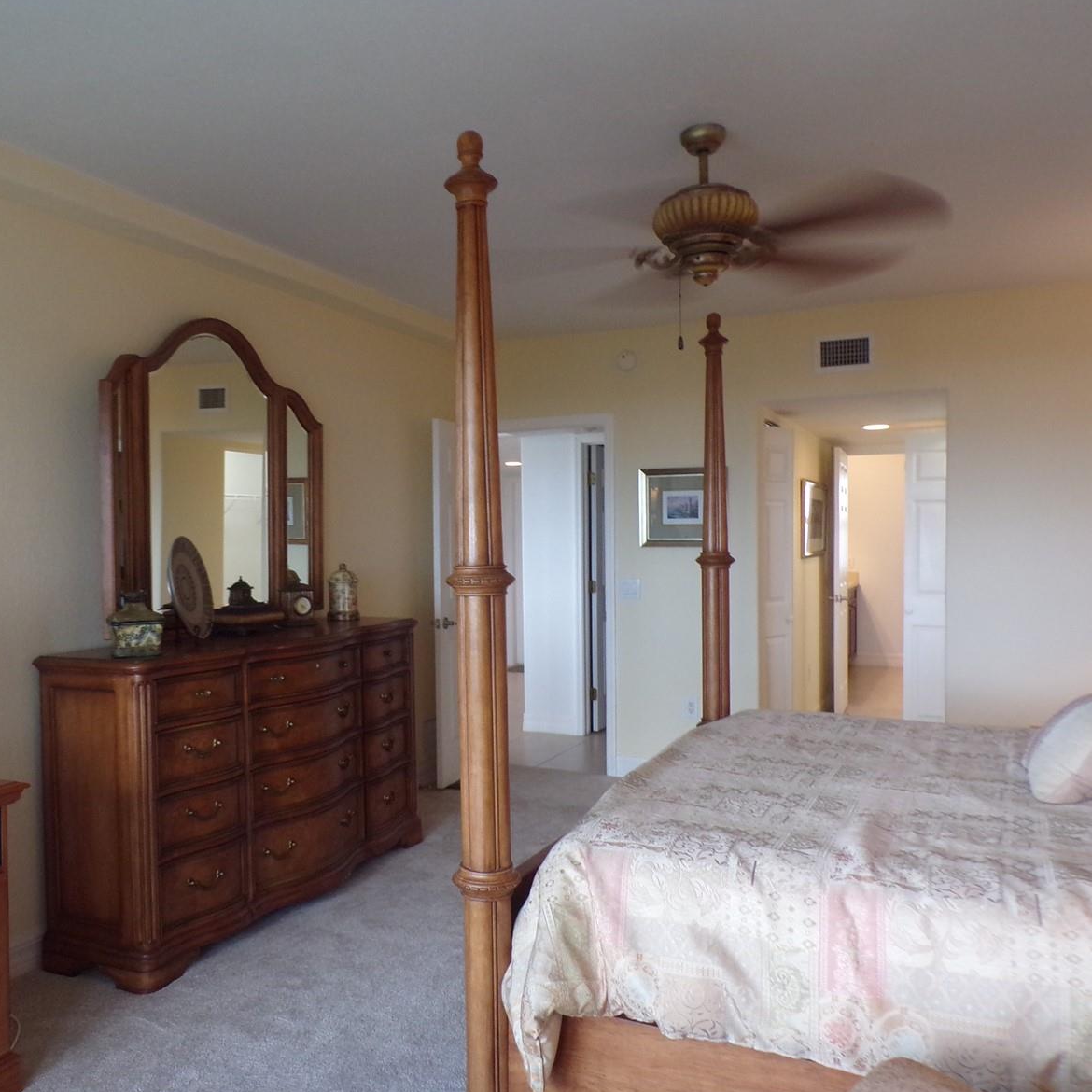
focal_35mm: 29
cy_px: 551
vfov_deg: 55.6
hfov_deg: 55.4
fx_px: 1035
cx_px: 457
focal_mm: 4.3
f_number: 3
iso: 200
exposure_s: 1/34
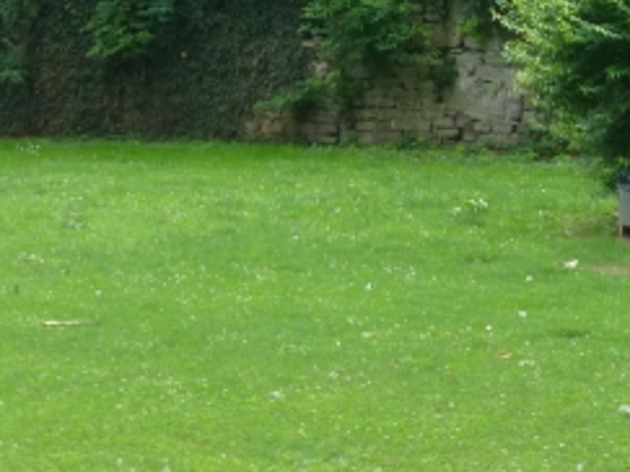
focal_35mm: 204
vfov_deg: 7.1
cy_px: -265
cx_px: 329
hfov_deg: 9.7
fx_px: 3711
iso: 200
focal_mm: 11
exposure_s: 1/250
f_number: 4.8
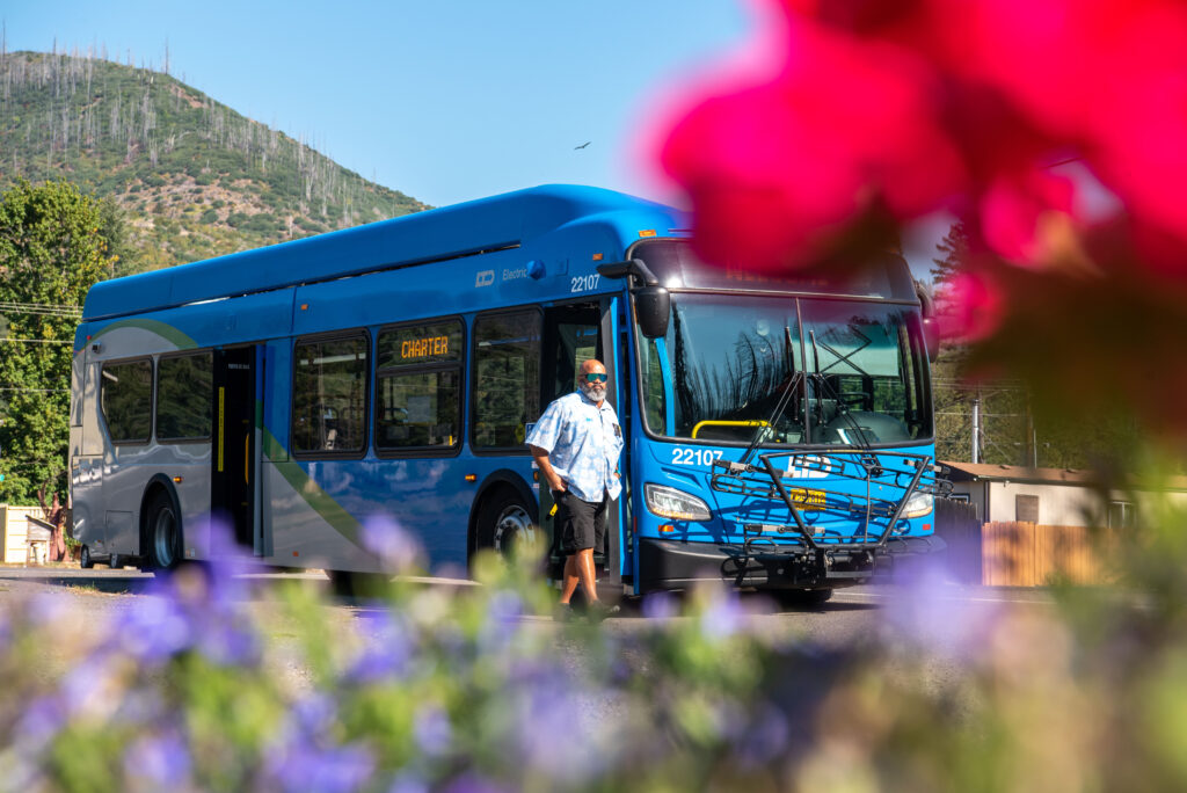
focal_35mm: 70
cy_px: 396
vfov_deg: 19.5
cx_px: 594
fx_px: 2309
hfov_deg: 28.8
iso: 320
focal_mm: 70
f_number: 9
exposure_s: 1/320
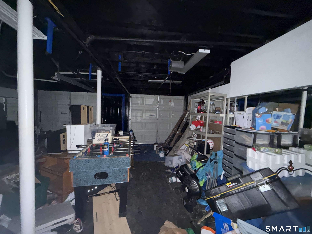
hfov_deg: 102.1
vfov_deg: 85.7
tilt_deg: -3.1
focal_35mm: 14
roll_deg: -1.8
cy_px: 117
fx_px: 126
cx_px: 156
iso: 1600
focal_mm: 2.22
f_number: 2.2
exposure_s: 1/16
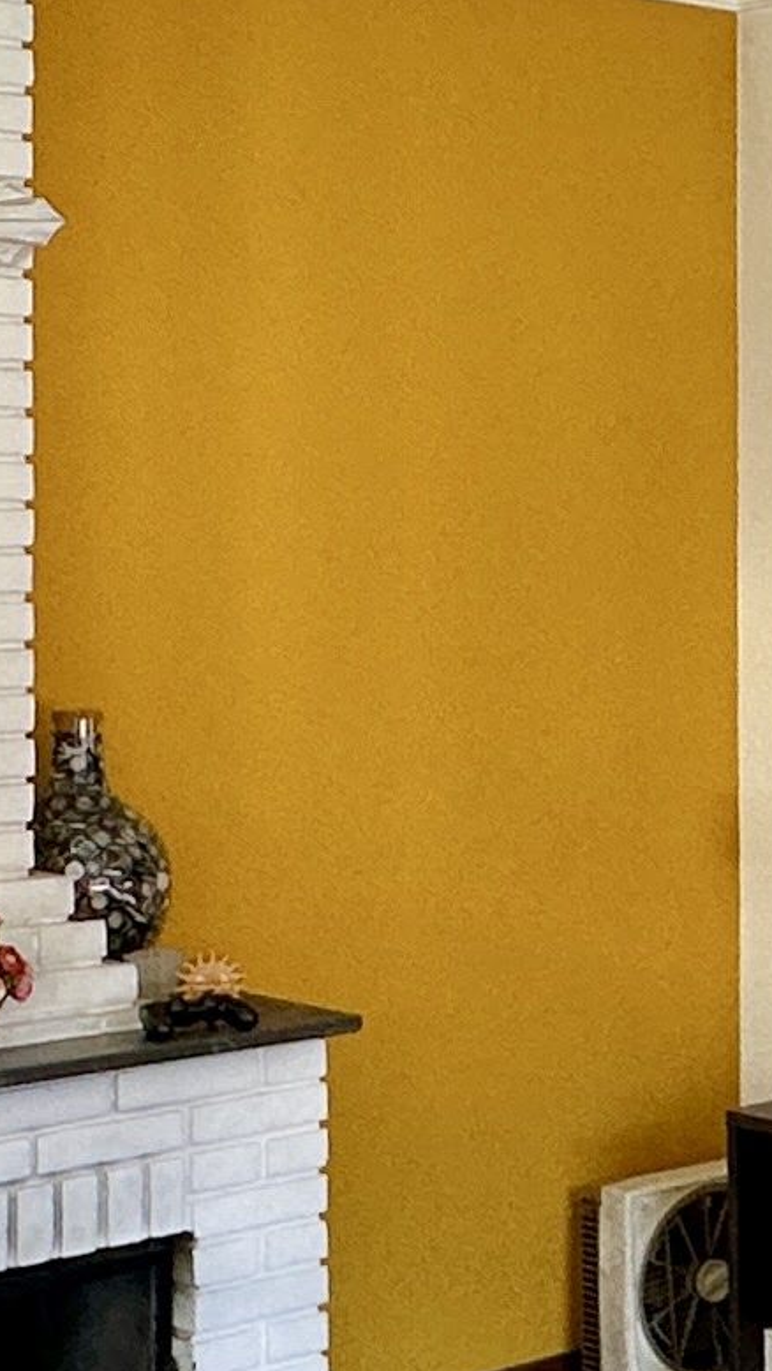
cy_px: 490
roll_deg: -0.4
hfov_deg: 14.6
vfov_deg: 26.7
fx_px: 2873
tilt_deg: +0.5
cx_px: 1022
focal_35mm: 79
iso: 125
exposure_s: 1/120
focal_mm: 2.22
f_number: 2.2
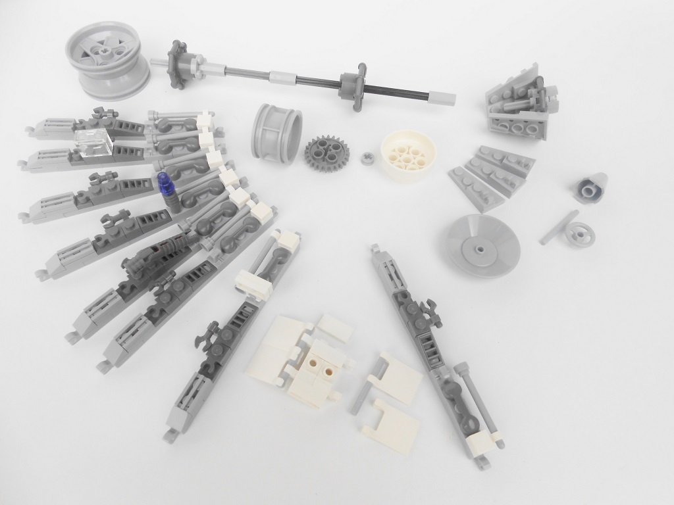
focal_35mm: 26
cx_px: 337
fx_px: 506
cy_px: 252
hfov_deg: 67.3
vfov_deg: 53.1
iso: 80
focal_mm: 4.6
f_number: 3.5
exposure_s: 1/500
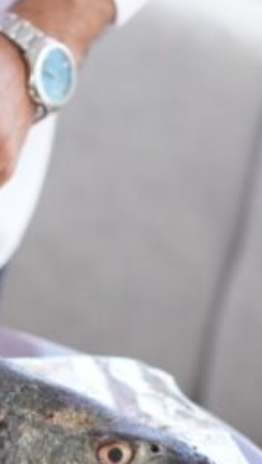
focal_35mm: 264
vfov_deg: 8.1
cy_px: 385
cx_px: -235
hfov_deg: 4.6
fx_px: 3255
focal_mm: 85
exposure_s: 1/6400
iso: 2500
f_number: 2.5
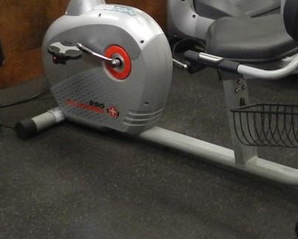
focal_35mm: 88
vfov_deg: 17.0
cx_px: 294
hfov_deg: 21.0
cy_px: -19
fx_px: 777
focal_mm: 4
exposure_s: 1/10
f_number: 3.4
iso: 400
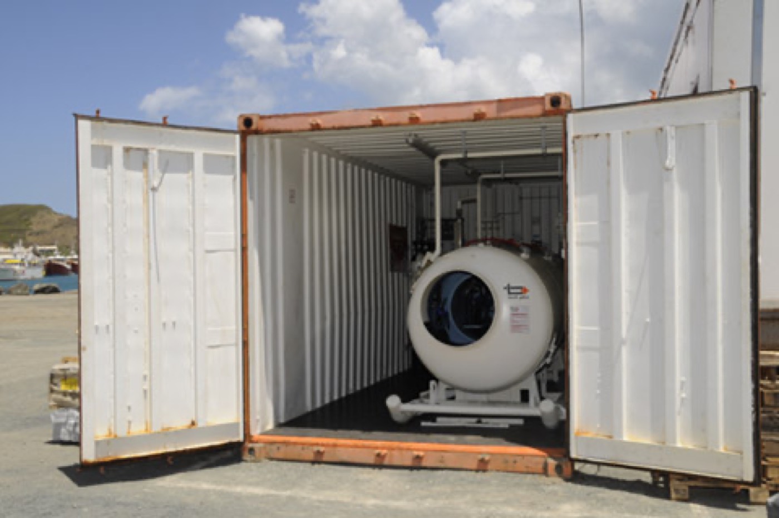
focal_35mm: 39
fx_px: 843
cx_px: 390
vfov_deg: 34.1
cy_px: 259
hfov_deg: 49.6
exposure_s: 1/250
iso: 400
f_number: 20
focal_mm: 26
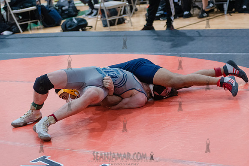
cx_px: 106
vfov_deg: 12.7
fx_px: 749
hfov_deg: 18.9
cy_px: 86
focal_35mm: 108
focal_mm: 86
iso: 4000
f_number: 3.5
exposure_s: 1/400
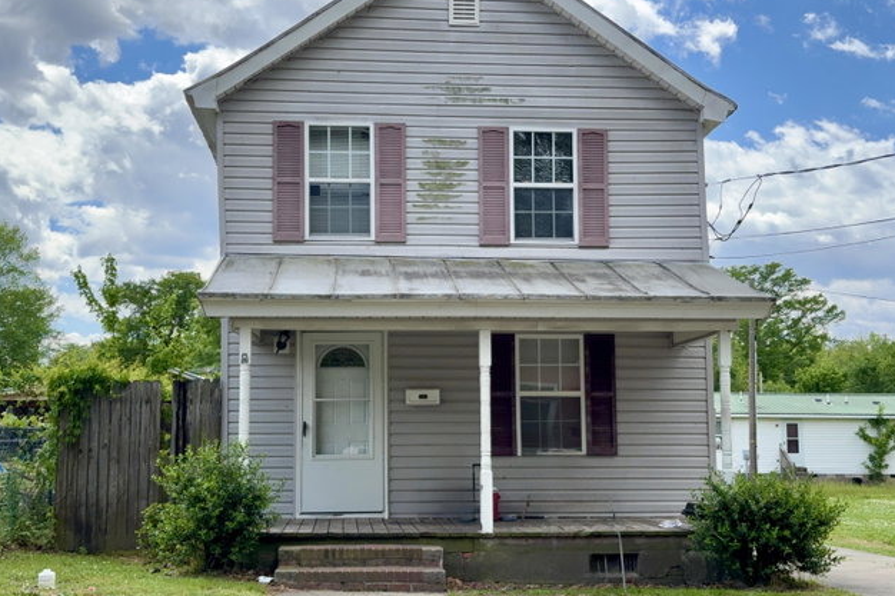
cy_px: 310
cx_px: 454
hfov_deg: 38.9
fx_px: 1268
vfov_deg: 26.5
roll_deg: +0.4
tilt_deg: +5.7
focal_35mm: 51
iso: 64
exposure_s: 1/3096
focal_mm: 6.76
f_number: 1.78
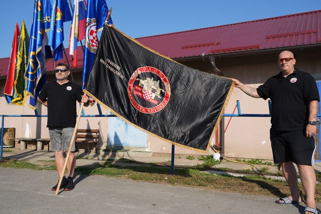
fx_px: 294
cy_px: 105
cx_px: 165
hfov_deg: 57.2
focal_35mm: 33
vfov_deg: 40.0
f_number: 8
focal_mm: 30
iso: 100
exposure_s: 1/250
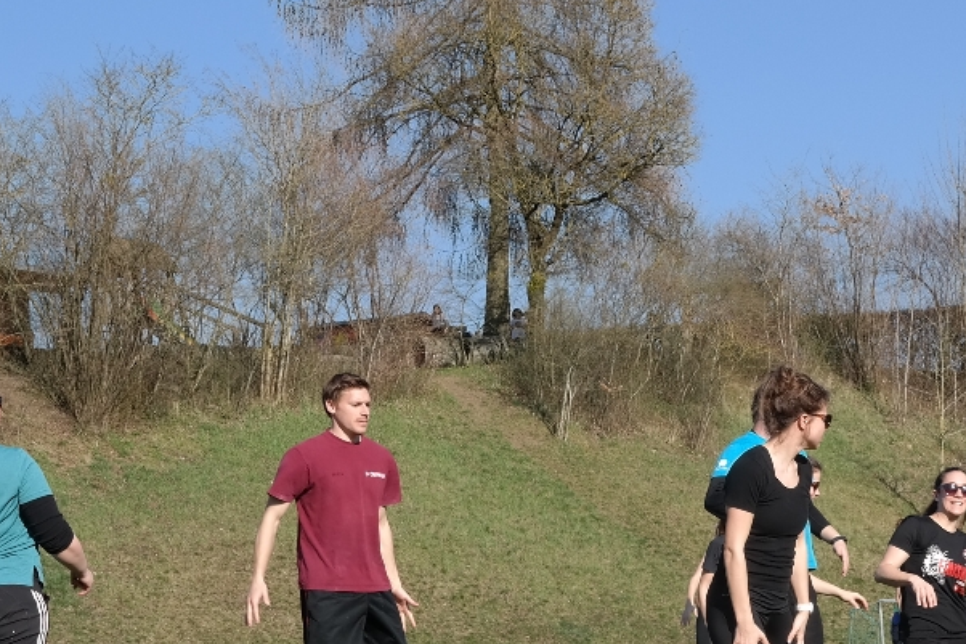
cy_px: 642
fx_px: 2924
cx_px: 653
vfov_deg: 12.4
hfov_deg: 18.7
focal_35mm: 109
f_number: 6.3
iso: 100
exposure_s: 1/320
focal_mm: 27
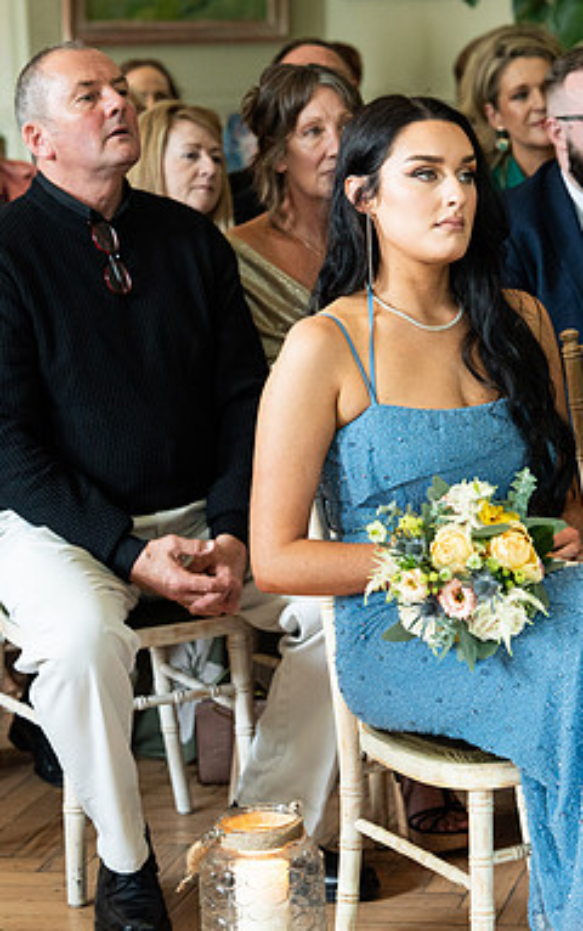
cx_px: 491
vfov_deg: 19.3
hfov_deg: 12.1
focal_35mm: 108
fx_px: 2740
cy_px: 468
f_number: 3.5
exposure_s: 1/200
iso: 3200
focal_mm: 70
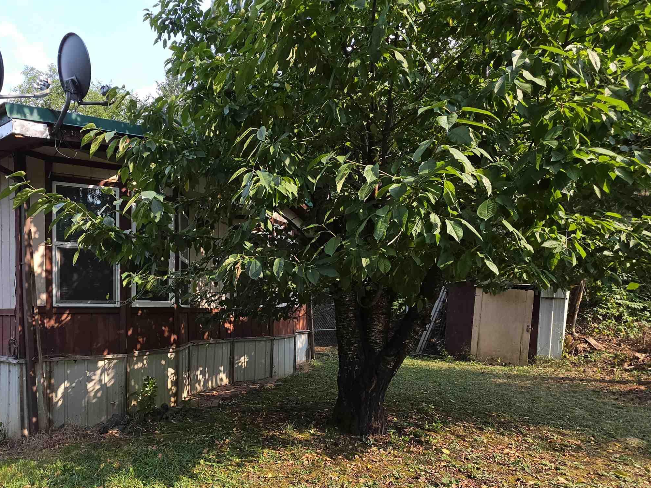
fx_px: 376
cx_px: 236
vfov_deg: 64.7
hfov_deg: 79.9
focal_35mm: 20
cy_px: 313
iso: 16
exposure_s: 1/241
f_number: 1.9
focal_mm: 2.2
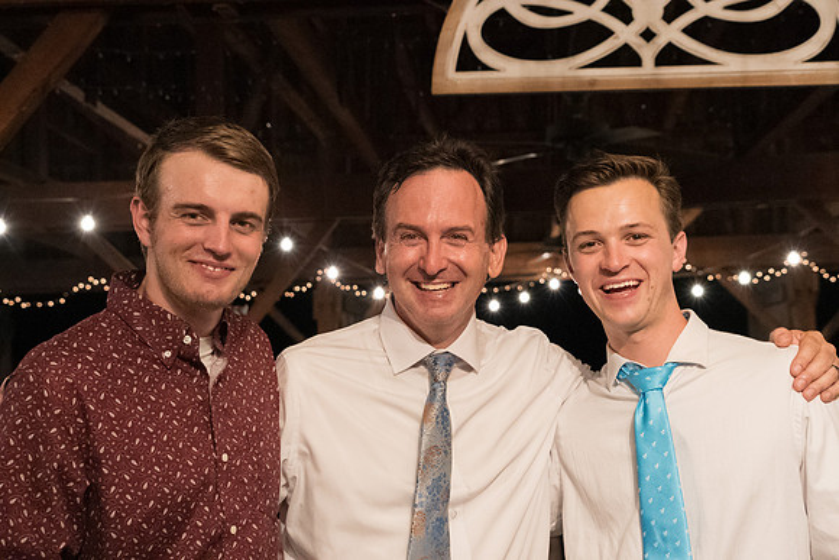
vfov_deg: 26.0
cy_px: 280
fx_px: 1212
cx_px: 420
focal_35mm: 52
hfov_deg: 38.2
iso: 16000
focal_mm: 52
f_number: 6.3
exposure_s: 1/250
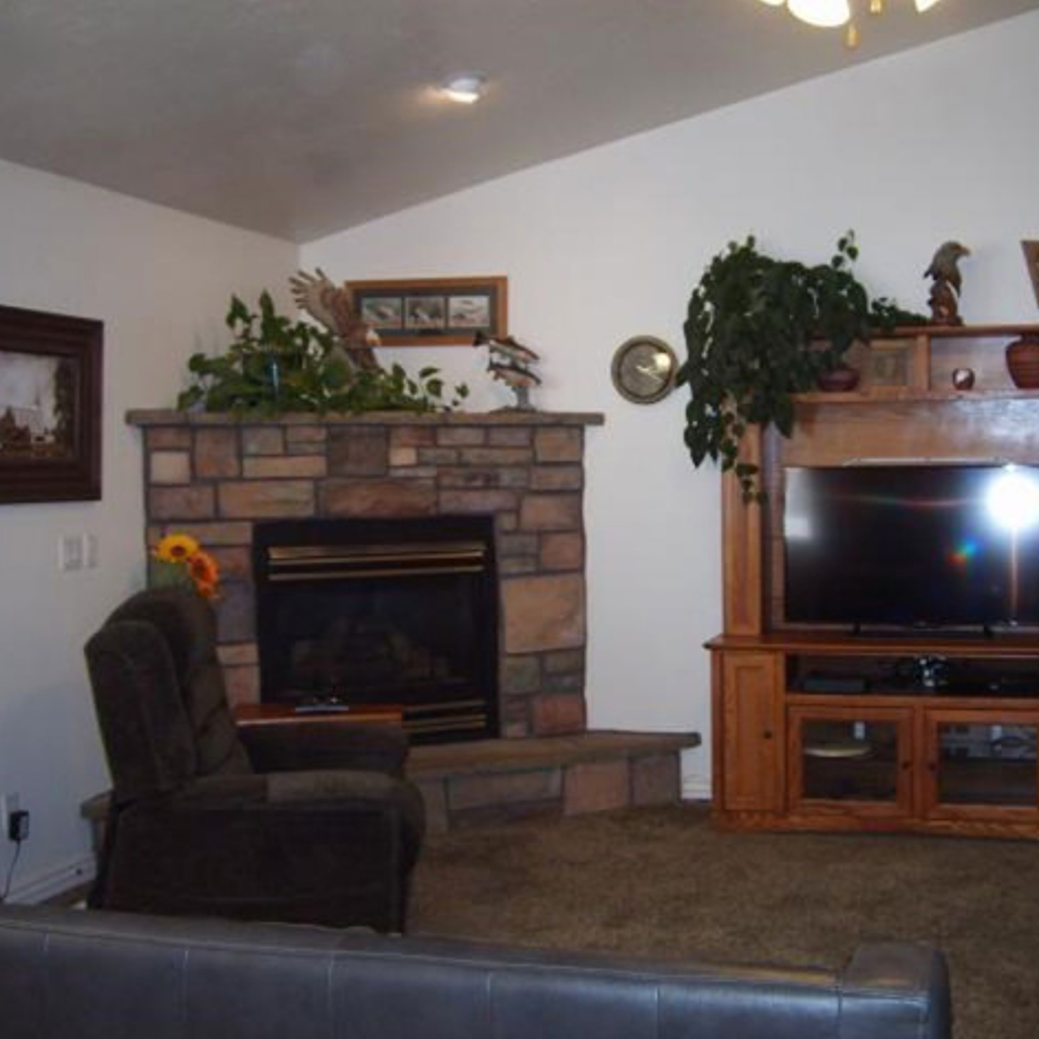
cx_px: 613
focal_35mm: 42
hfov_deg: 39.9
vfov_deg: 40.0
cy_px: 527
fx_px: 1426
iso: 120
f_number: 2.8
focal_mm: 5.8
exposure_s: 1/45
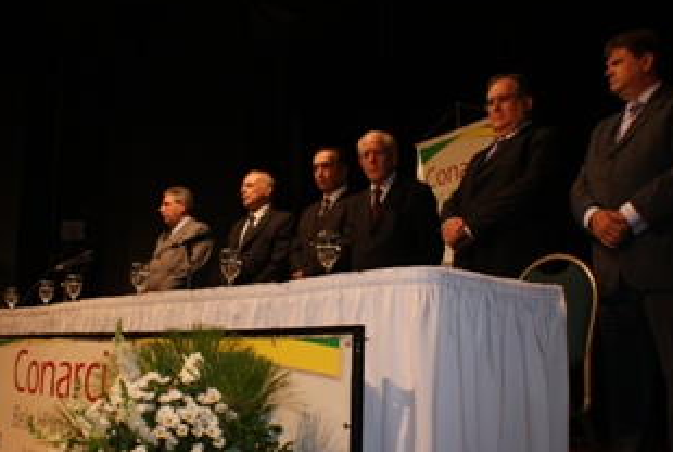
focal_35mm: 39
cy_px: 243
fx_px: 730
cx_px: 323
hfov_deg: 49.5
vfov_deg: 34.3
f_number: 5.6
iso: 400
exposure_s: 1/60
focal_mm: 18
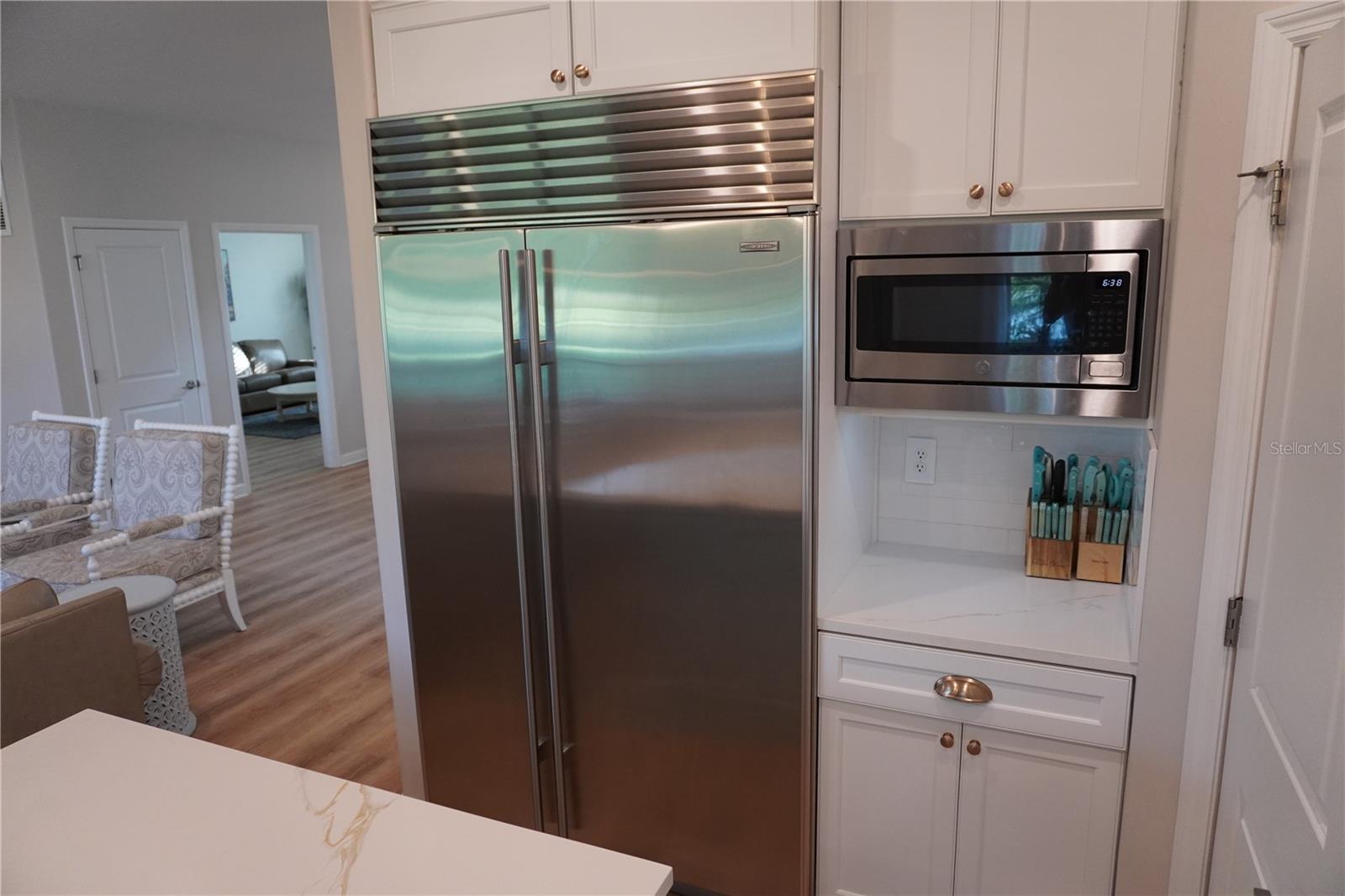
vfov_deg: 53.1
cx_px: 672
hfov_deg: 73.8
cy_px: 448
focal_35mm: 24
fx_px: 896
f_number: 4
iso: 1250
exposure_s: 1/160
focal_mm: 16
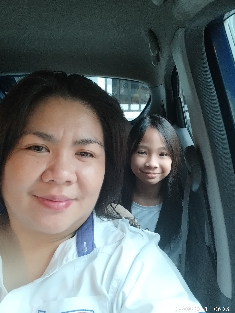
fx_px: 190
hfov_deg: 63.4
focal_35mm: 21
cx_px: 117
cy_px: 156
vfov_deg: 79.0
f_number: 2.45
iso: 230
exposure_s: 1/20
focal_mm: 3.49
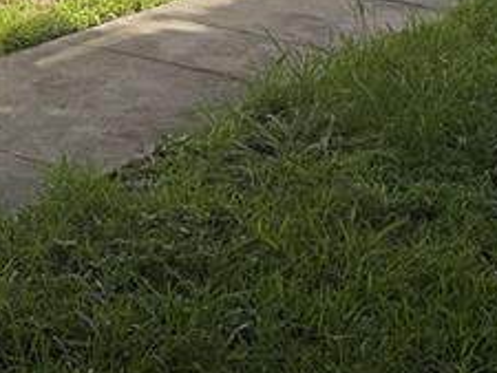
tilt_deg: -9.9
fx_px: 1566
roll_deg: -1.4
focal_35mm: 109
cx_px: -179
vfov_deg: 13.1
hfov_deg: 16.8
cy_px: -132
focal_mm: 6.76
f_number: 1.78
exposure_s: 1/3021
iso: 80
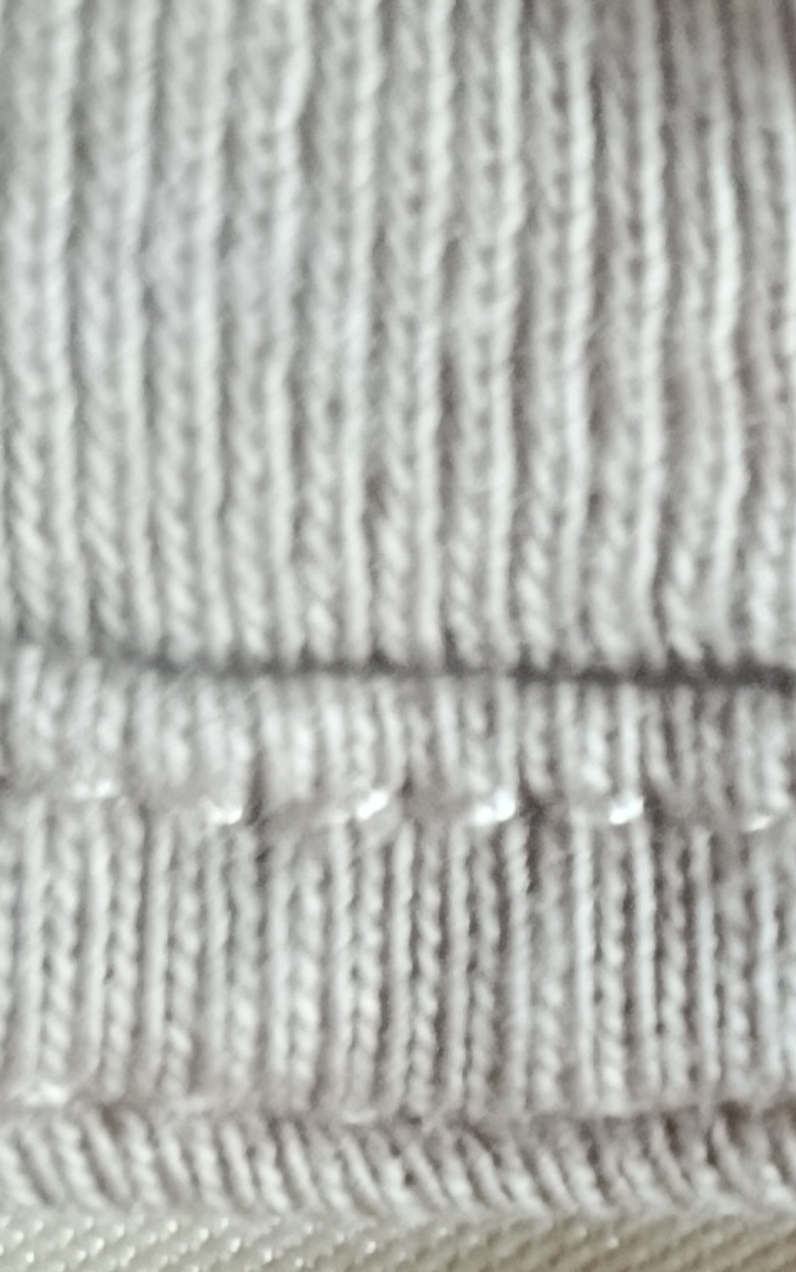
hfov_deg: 9.4
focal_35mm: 134
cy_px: 2081
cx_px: 1322
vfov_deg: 14.2
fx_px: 4647
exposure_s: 1/60
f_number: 1.7
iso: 1361
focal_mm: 5.24
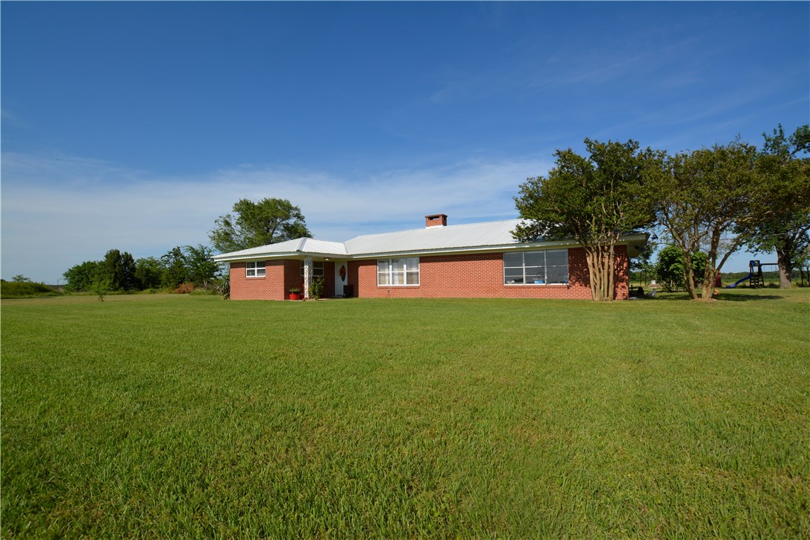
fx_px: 337
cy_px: 270
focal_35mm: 15
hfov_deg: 100.4
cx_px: 405
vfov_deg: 77.3
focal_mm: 10
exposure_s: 1/250
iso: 100
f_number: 8
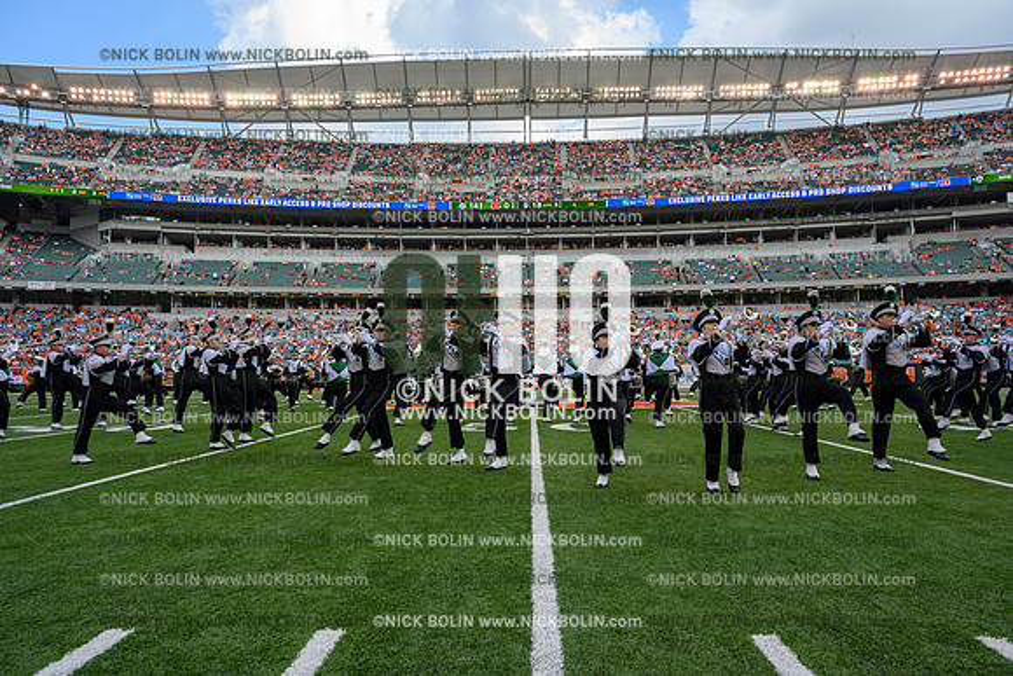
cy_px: 338
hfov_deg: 73.7
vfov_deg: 53.2
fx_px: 675
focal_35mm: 24
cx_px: 506
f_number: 7.1
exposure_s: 1/100
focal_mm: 24
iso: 80
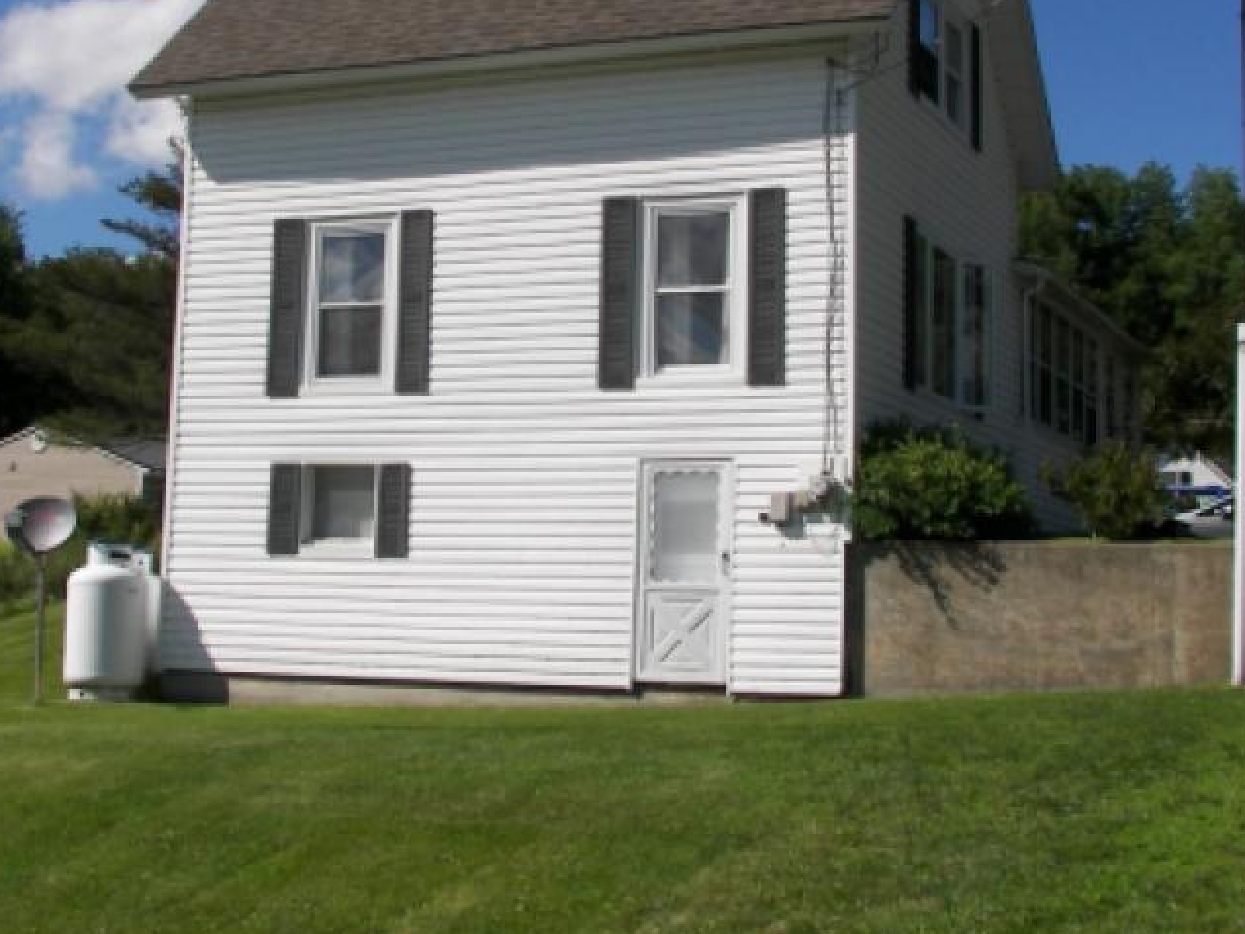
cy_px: 271
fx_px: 2086
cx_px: 536
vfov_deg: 25.0
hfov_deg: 33.2
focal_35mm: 58
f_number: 5.6
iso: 50
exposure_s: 1/500
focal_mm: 6
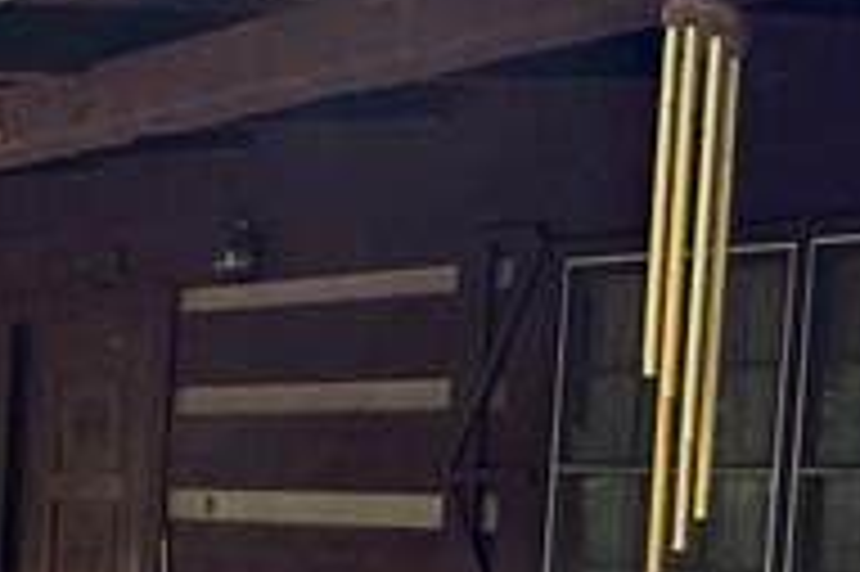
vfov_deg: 16.7
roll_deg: -2.0
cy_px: 685
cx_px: 140
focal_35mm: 78
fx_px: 1862
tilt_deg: -5.5
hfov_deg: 25.4
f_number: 2.2
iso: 320
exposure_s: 1/99
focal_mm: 2.22
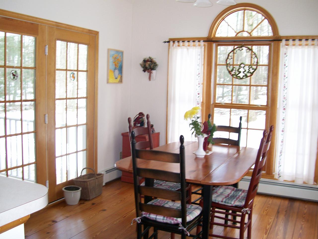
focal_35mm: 36
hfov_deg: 51.4
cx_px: 159
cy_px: 120
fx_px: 331
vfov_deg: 39.7
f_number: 2.7
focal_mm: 6
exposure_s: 1/16.8
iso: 80
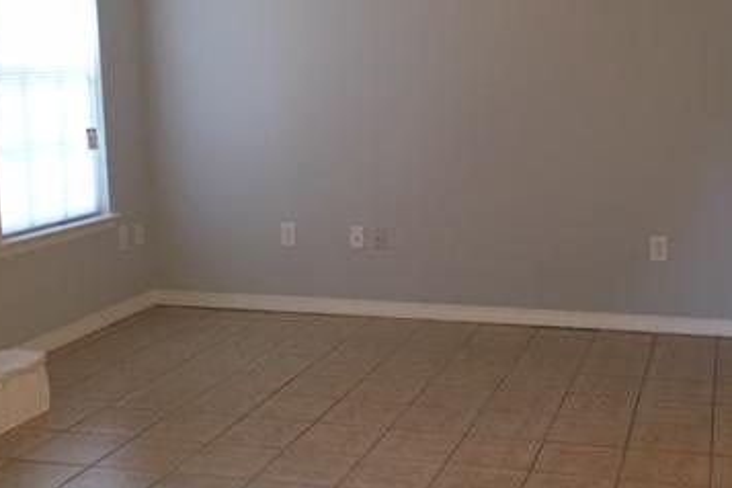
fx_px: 1098
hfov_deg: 36.6
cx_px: 461
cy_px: 228
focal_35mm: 54
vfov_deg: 25.1
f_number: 2.2
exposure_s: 1/30
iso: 125
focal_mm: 4.15
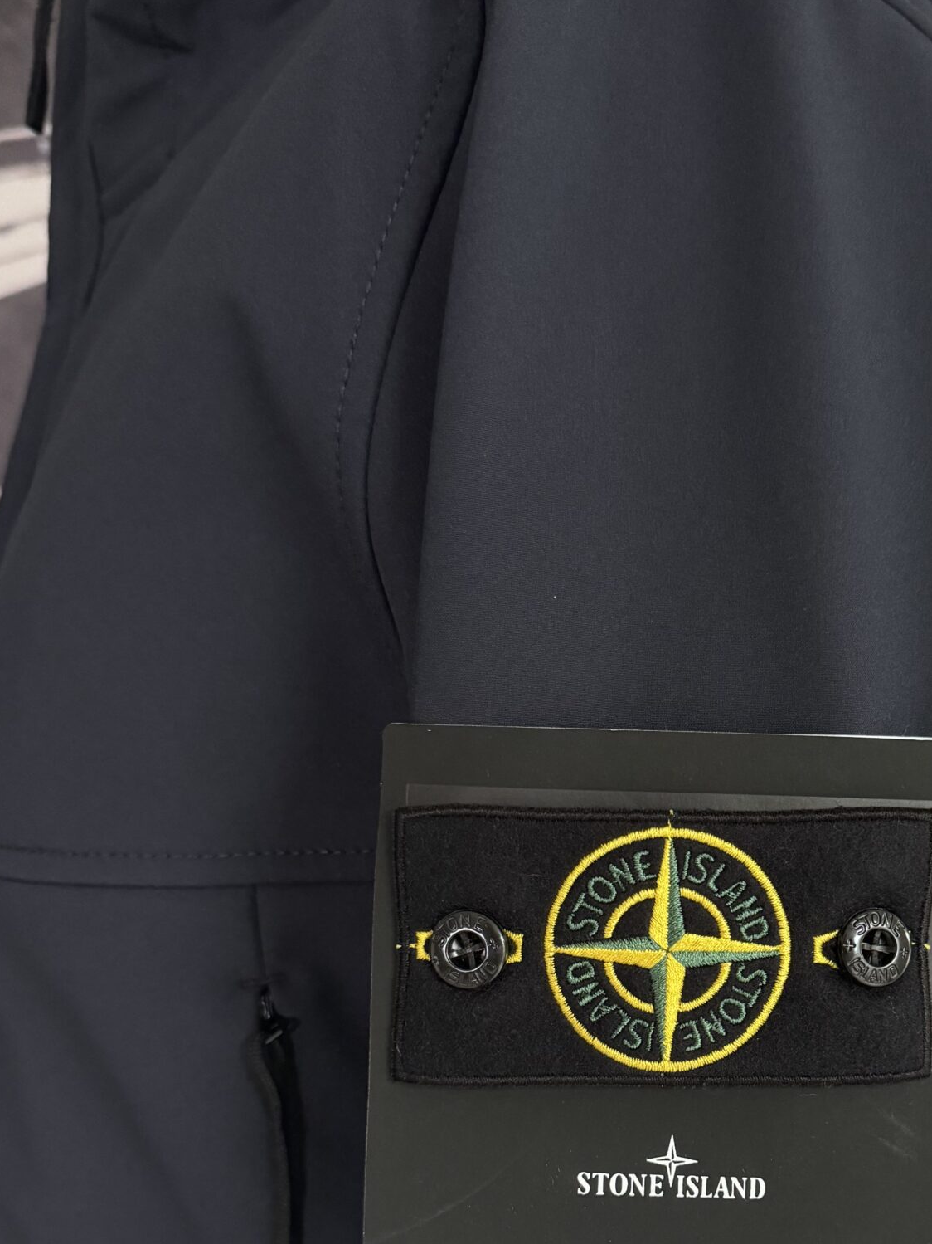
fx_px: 1472
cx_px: 658
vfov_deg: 44.3
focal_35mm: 41
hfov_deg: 34.6
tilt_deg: -11.2
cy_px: 926
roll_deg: +2.2
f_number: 1.78
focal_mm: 6.76
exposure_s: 1/60
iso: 400
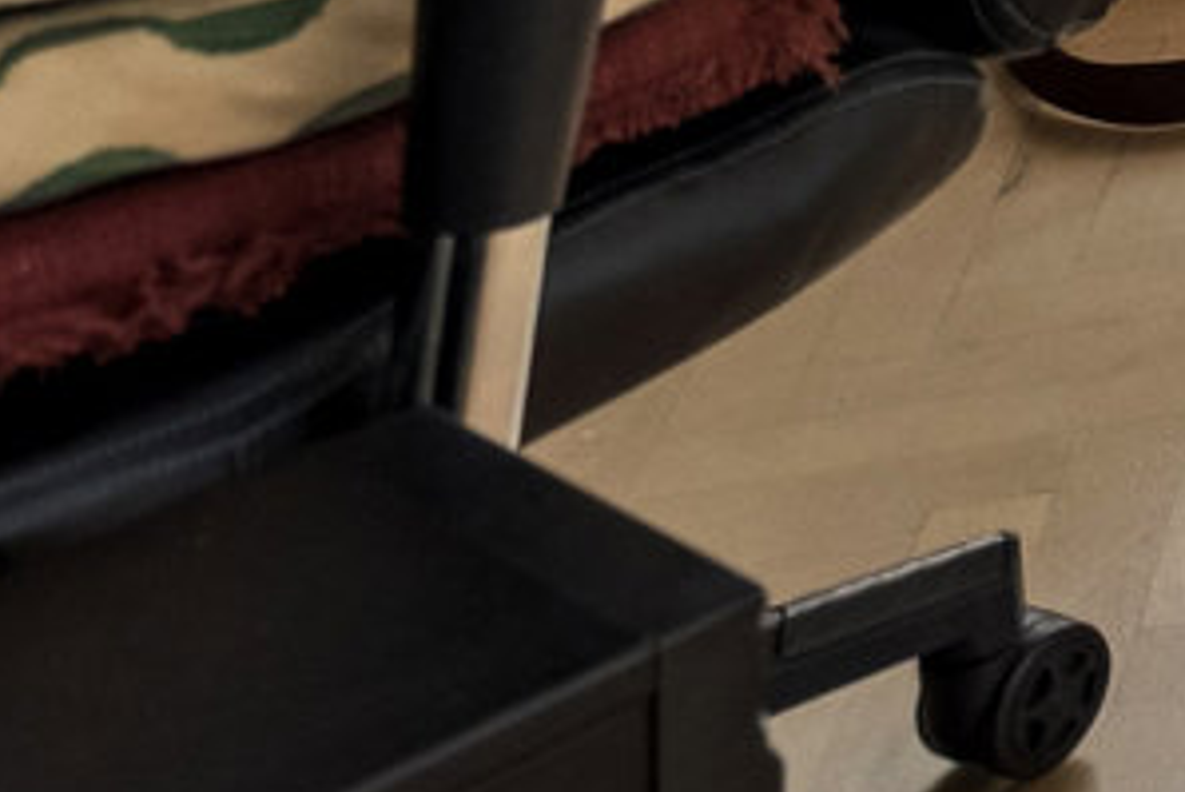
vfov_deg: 9.2
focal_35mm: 114
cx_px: 3130
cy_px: -1725
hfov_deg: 12.4
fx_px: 3754
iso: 400
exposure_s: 1/160
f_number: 4
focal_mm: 17
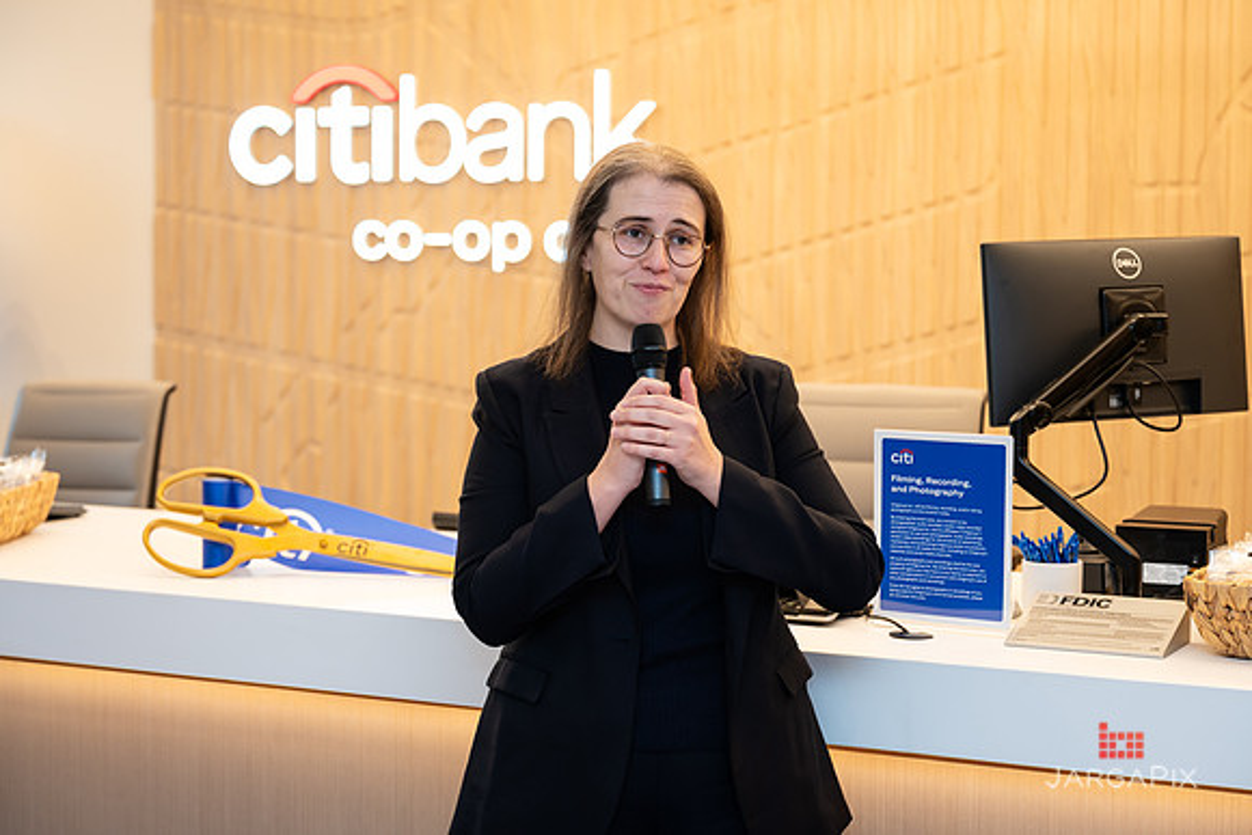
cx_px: 625
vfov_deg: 19.9
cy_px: 396
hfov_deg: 29.5
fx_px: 2379
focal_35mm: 68
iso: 400
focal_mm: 63
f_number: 3.2
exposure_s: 1/160
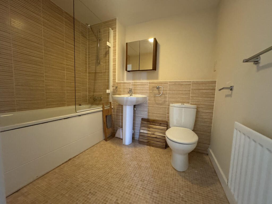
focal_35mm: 14
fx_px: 110
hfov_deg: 102.1
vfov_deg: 85.7
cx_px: 136
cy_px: 102
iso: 1000
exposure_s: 1/50
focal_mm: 2.22
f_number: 2.2
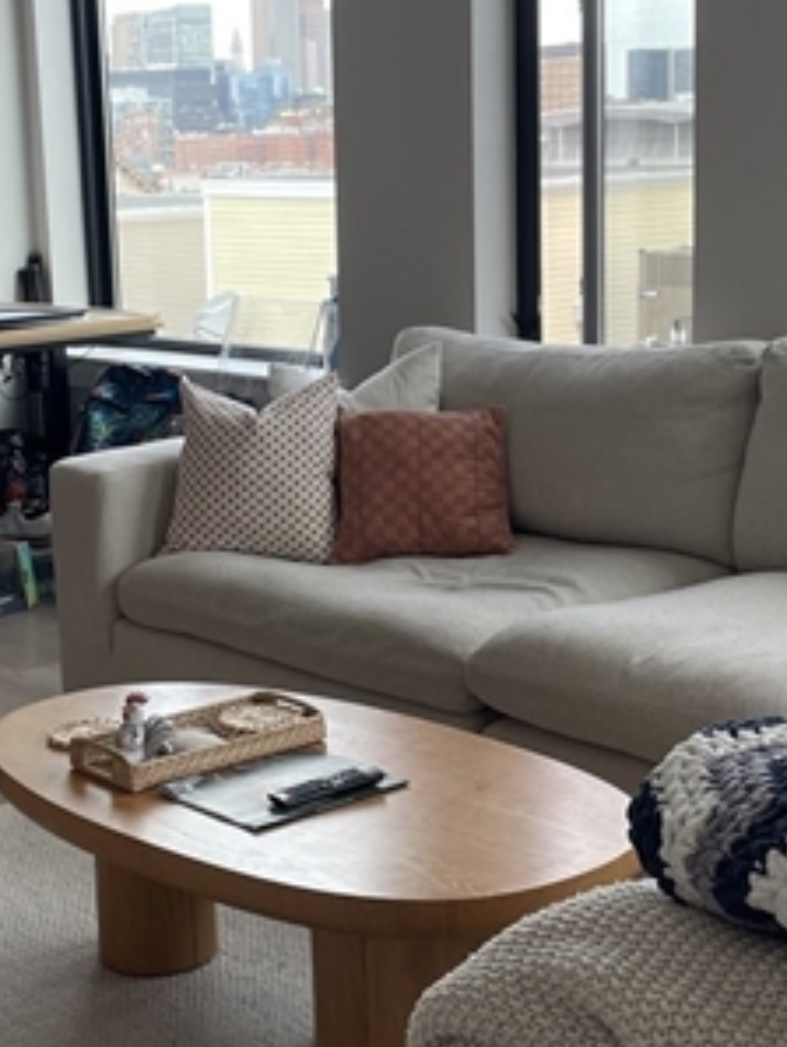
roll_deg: +2.9
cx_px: 285
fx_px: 2028
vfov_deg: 28.9
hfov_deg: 21.9
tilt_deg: -7.4
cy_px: 439
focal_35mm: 67
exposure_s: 1/154
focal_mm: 4.2
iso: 32
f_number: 1.6
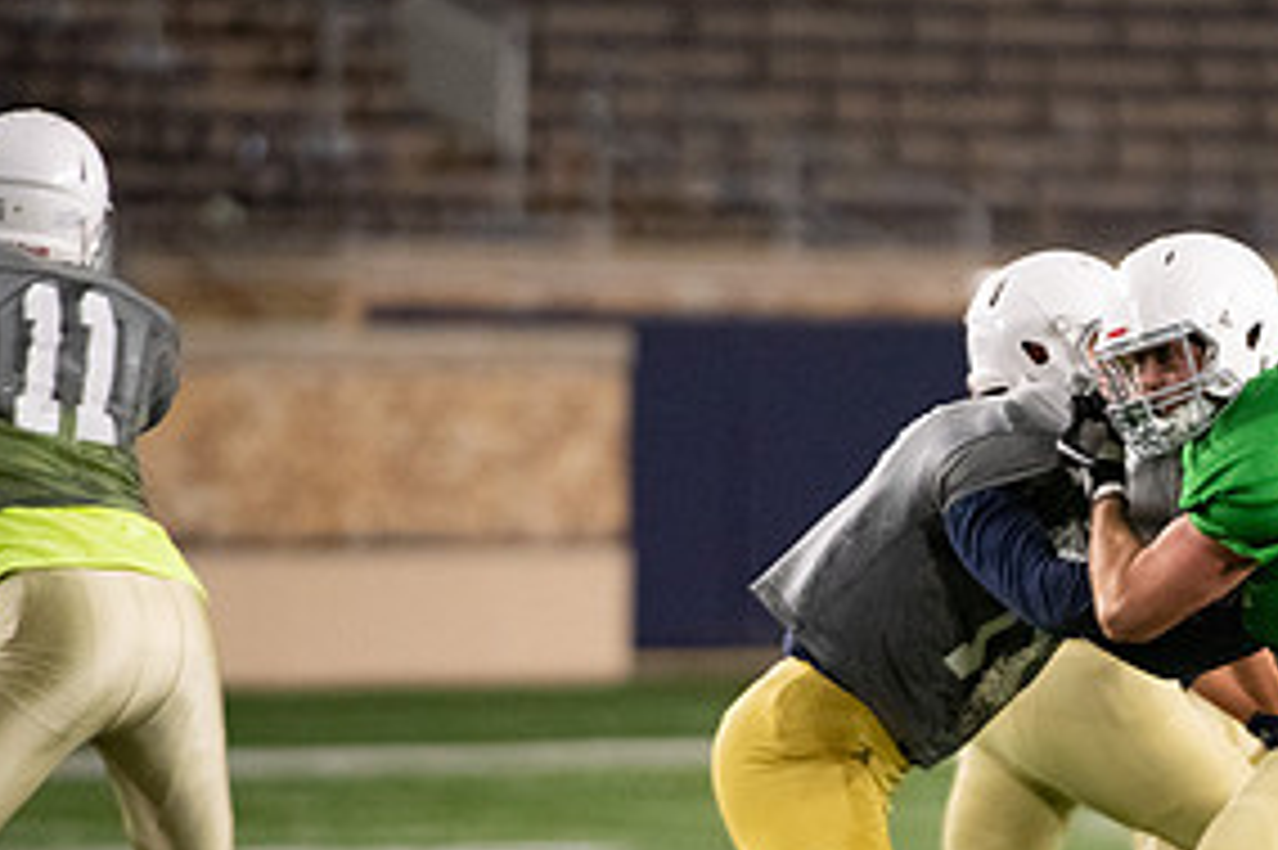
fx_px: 27531
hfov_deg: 2.7
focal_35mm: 776
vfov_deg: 1.8
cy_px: 555
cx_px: 1282
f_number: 4.5
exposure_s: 1/500
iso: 6400
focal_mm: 380
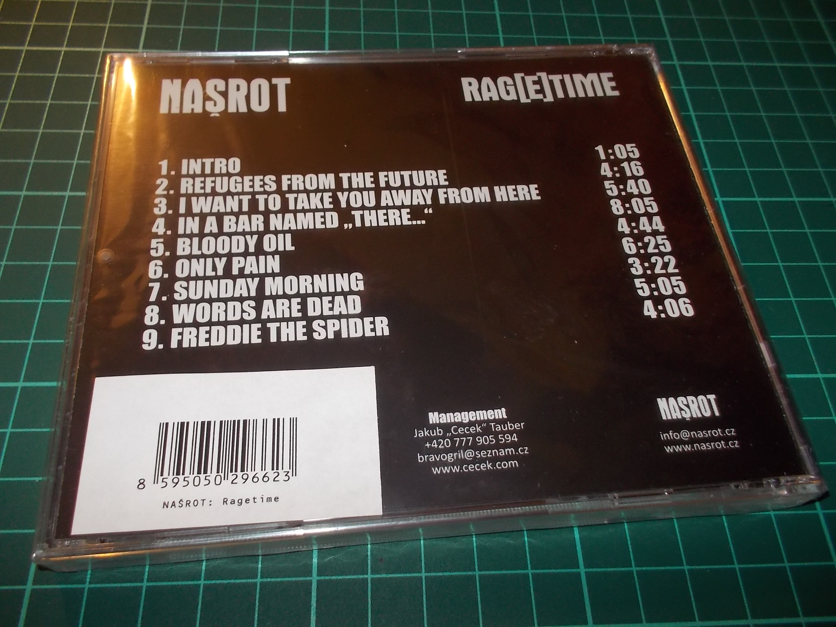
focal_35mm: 29
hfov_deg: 61.7
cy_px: 314
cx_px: 418
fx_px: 700
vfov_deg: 48.2
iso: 200
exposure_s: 1/30
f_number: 3.3
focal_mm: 4.1
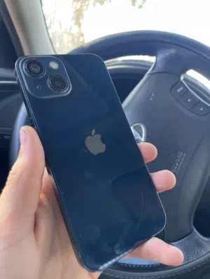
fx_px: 210
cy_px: 140
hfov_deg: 53.1
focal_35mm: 26
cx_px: 105
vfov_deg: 67.3
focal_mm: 4.2
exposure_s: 1/121
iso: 100
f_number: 1.6
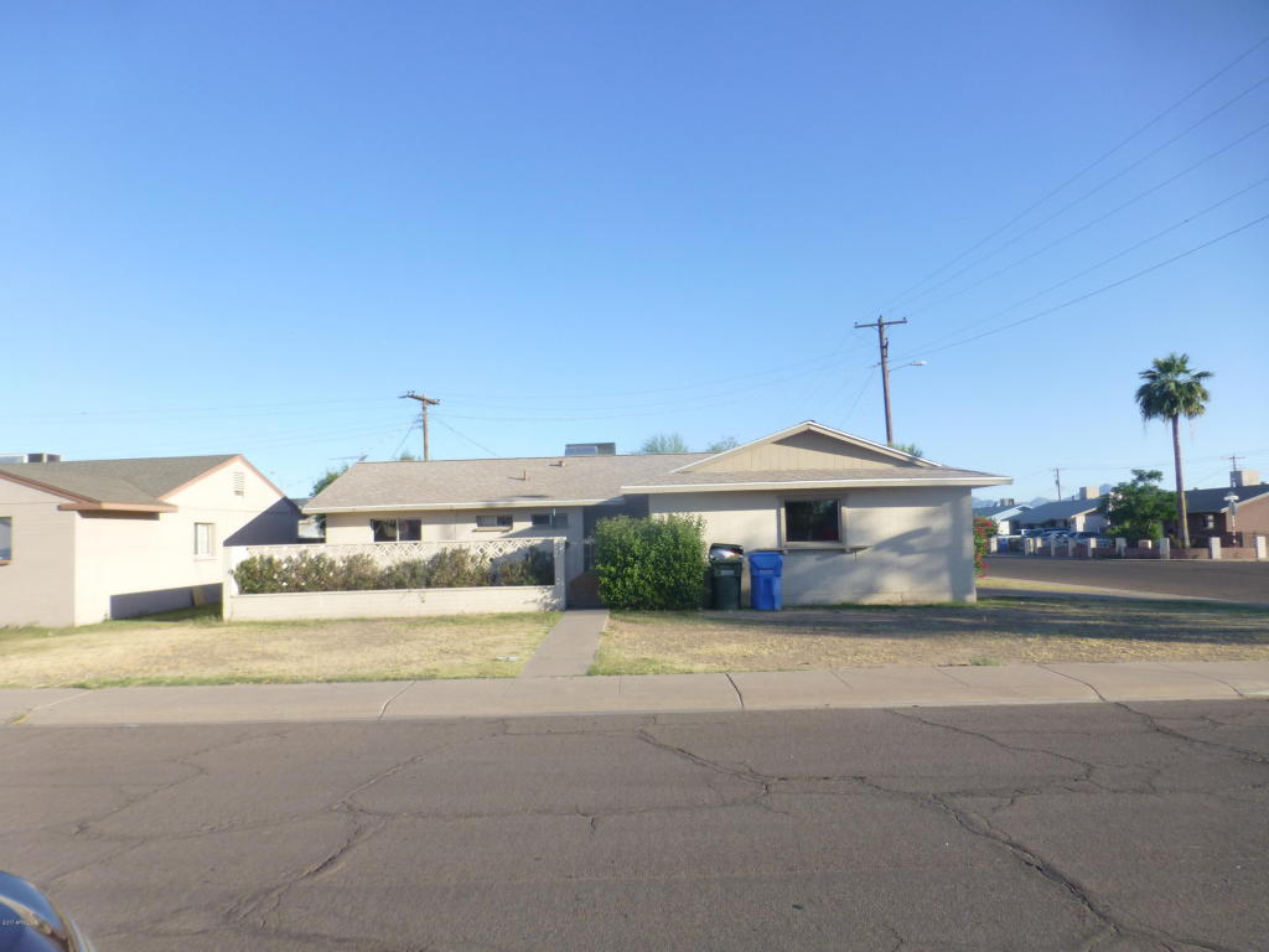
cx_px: 634
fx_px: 880
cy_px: 476
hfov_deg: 71.6
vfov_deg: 56.8
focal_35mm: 24
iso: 100
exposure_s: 1/640
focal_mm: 4.3
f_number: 3.3
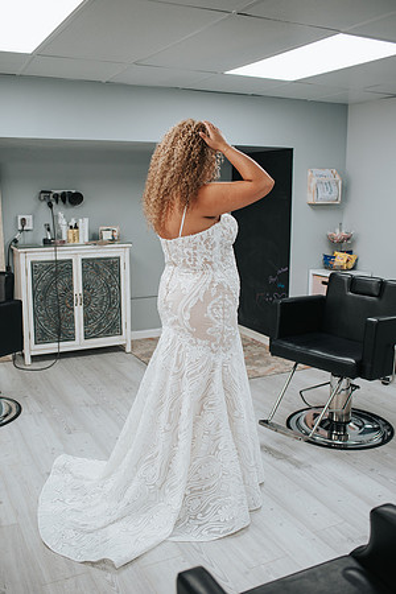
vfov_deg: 54.4
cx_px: 198
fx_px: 577
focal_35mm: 35
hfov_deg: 37.9
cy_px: 297
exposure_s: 1/320
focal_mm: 35
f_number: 2.8
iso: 500
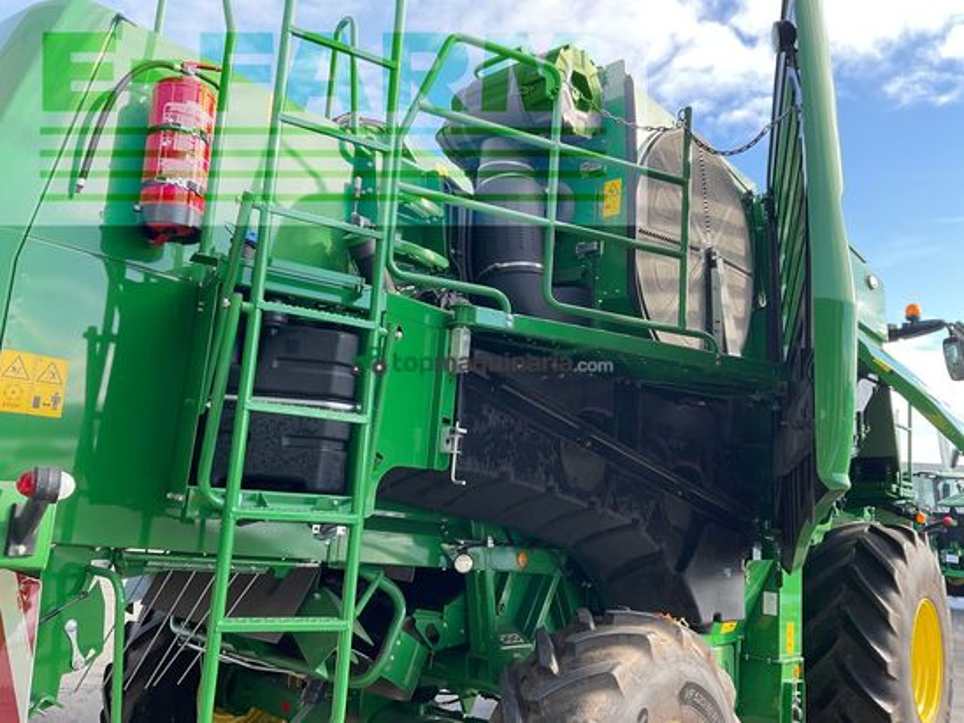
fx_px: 808
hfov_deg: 61.6
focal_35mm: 29
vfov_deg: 48.2
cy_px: 362
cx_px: 482
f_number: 1.8
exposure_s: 1/236
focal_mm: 3
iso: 16
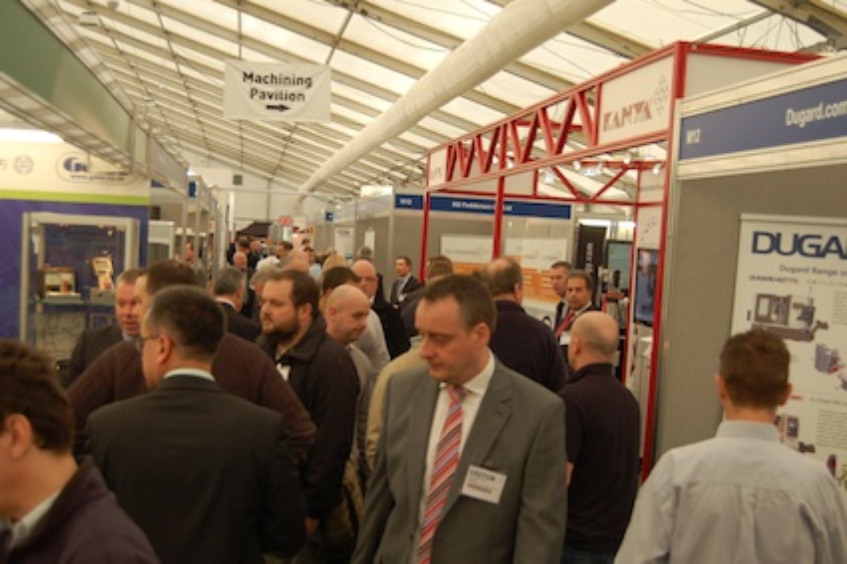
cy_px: 282
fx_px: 1129
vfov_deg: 28.1
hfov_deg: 41.1
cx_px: 424
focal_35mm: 48
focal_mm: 32
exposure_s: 1/80
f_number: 4.5
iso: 400
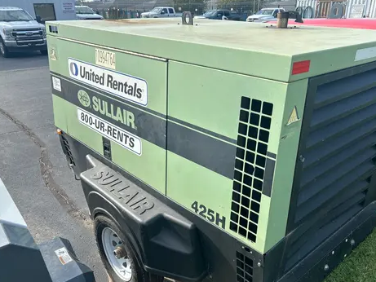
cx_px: 206
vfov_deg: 45.3
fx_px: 337
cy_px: 163
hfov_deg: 58.2
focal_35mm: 31
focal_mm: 5.7
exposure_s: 1/1934
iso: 50
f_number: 1.5
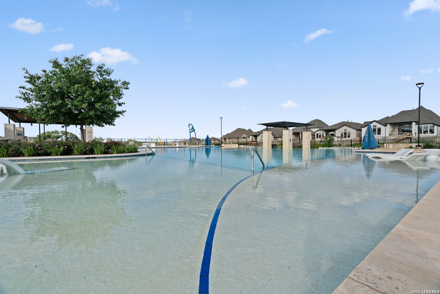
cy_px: 147
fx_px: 196
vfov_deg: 73.8
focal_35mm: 16
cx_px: 220
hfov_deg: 96.7
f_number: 10
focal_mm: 16
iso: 640
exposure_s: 1/640
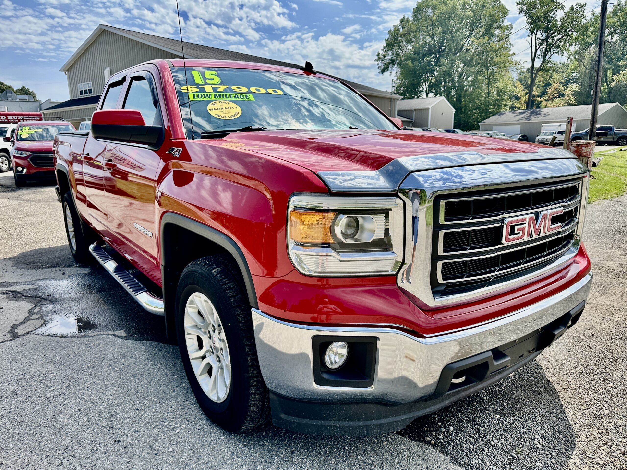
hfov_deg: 71.6
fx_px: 435
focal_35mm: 24
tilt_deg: -10.8
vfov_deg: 56.8
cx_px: 314
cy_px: 235
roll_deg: +1.2
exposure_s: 1/3247
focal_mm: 6.86
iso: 80
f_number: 1.78
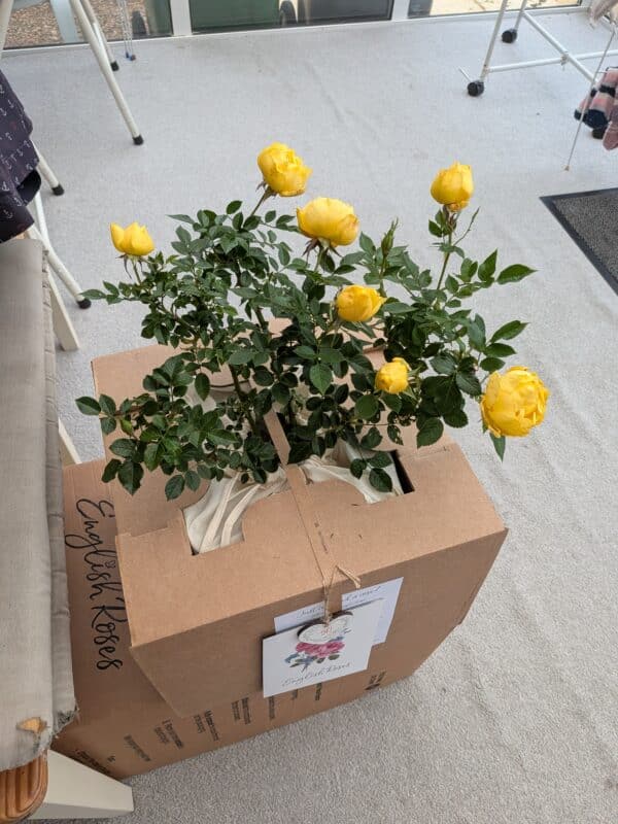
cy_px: 412
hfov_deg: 56.8
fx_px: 571
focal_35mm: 24
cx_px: 309
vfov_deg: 71.6
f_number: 1.7
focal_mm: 4.53
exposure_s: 1/647
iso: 307
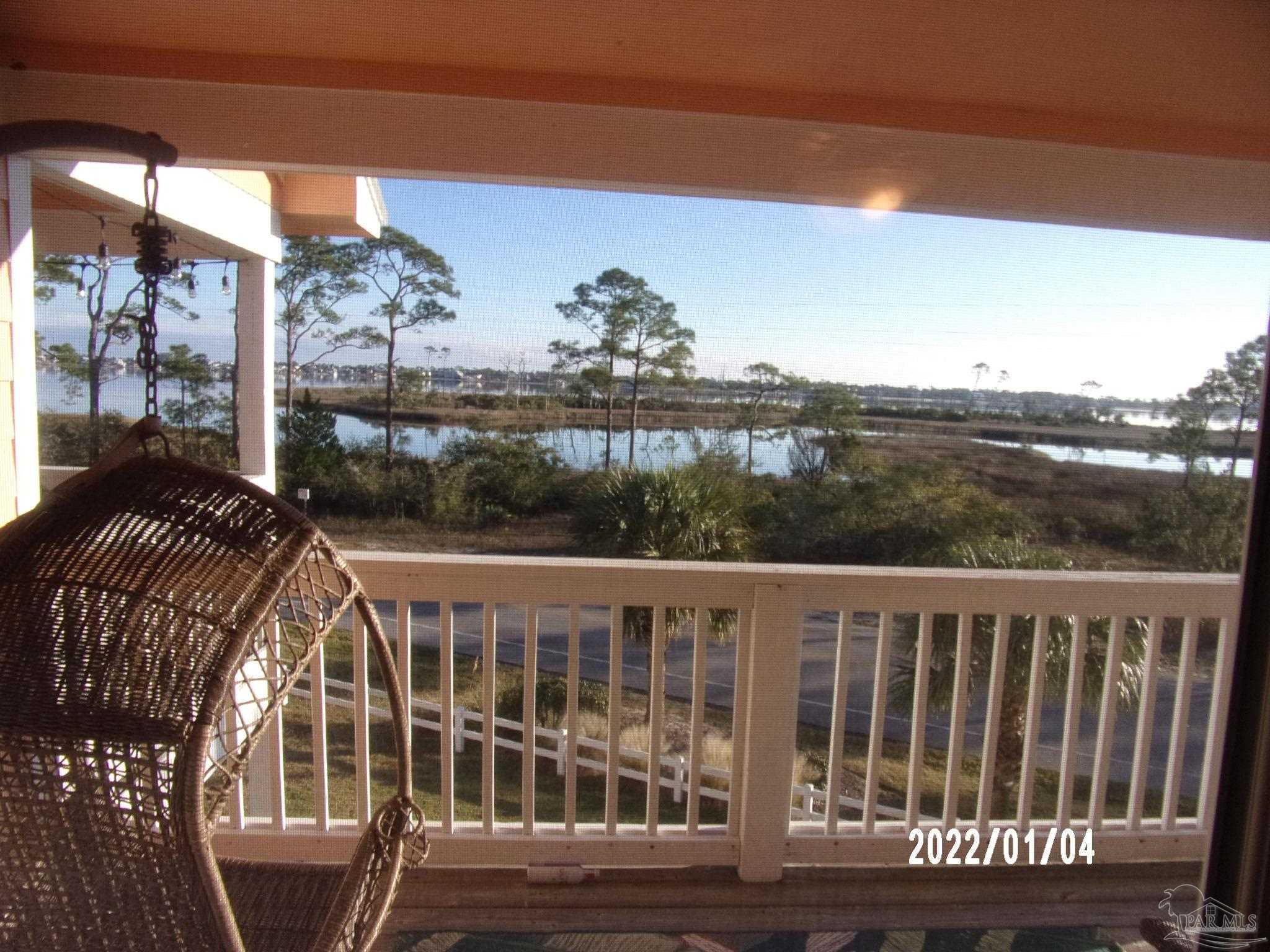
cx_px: 635
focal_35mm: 24
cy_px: 476
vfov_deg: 56.8
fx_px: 881
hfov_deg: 71.6
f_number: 3.3
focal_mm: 4.3
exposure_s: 1/420
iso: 80
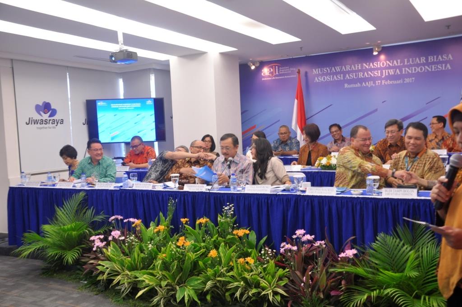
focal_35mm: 36
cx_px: 231
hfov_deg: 53.2
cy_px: 154
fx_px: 461
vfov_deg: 36.8
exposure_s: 1/25
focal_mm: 24
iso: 800
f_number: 5.6
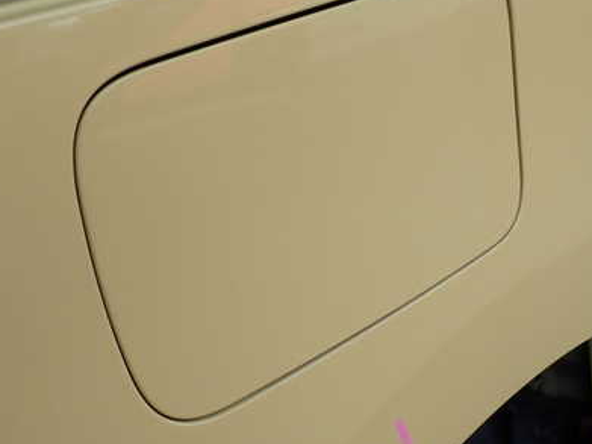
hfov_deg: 41.2
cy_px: 233
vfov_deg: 31.5
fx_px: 786
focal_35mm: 46
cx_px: 285
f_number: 3.2
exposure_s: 1/320
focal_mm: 5.4
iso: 100
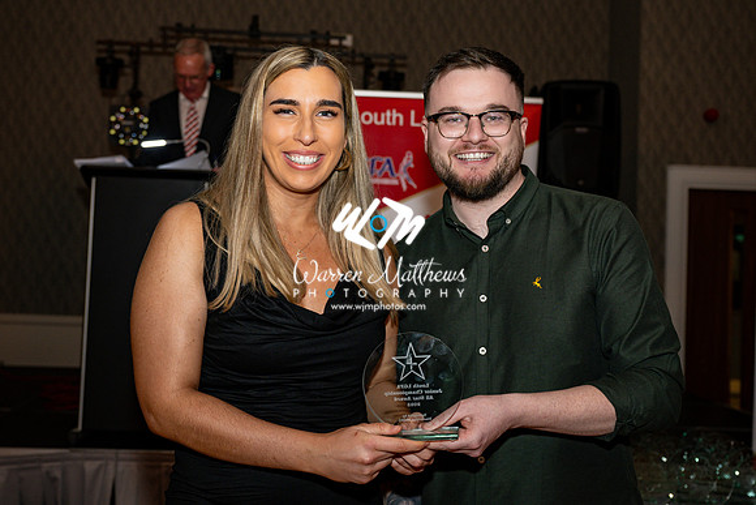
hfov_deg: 40.7
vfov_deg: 27.8
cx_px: 384
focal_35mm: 48
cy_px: 215
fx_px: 1018
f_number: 4
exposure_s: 1/125
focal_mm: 39
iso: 500
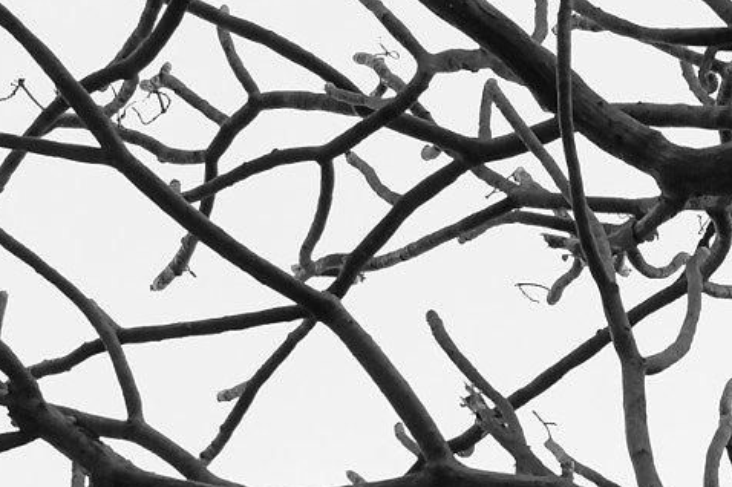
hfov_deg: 11.6
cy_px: 619
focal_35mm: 167
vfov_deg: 8.1
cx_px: 1190
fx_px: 3393
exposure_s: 1/40
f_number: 5.6
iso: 800
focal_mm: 26
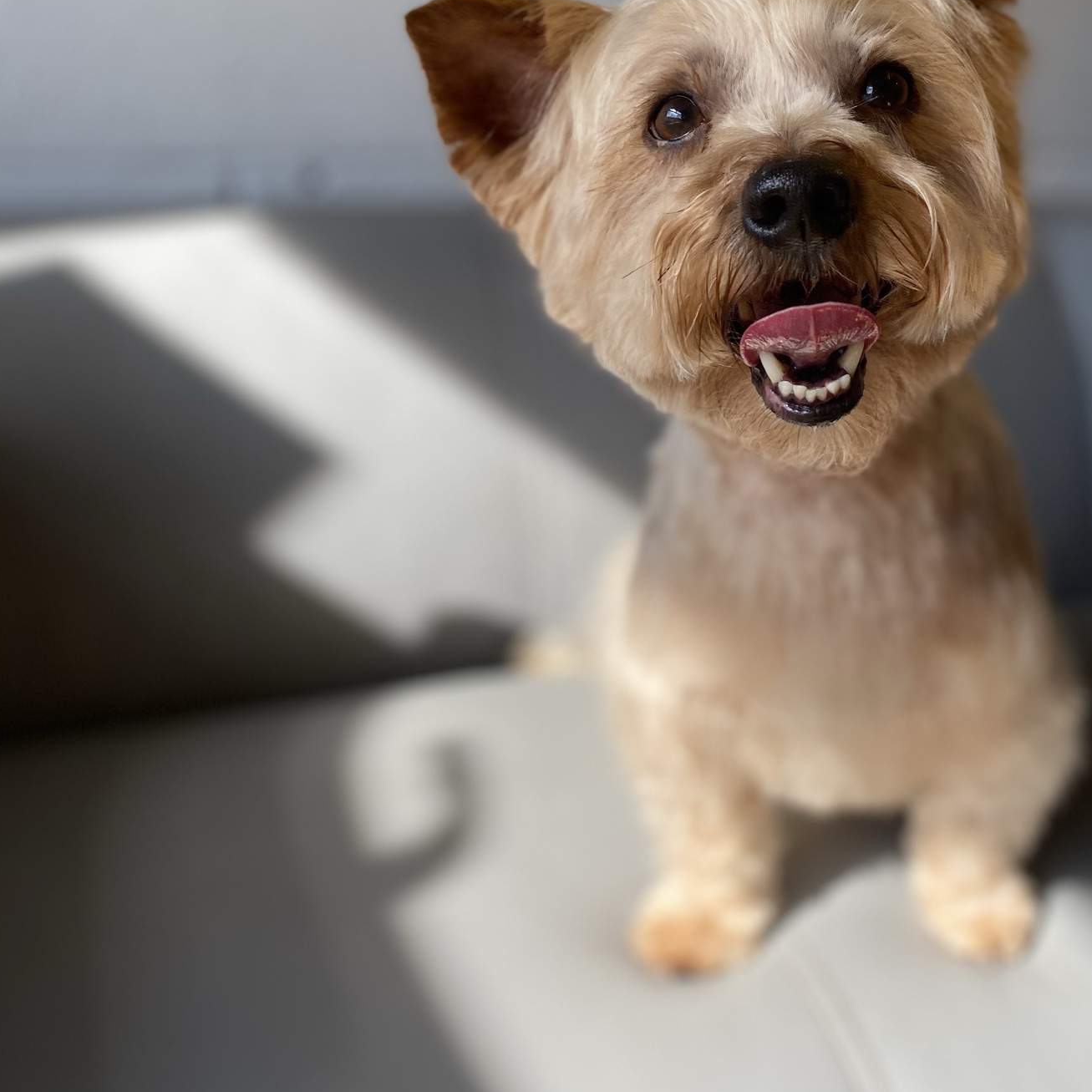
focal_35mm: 36
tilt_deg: -13.0
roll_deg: -2.8
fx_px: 1285
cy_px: 407
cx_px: 637
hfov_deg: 45.9
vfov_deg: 45.6
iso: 32
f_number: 1.8
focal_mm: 4.25
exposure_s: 1/531
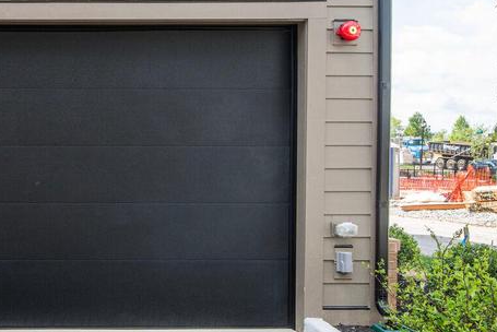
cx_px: 28
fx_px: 622
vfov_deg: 29.6
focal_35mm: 45
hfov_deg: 39.6
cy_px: 101
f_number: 8
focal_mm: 20
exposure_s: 1/125
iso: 200
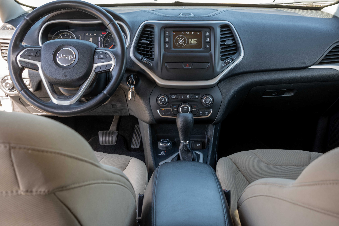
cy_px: 113
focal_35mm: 36
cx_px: 170
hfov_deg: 53.1
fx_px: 339
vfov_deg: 36.9
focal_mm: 24
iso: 200
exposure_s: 1/20
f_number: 6.3
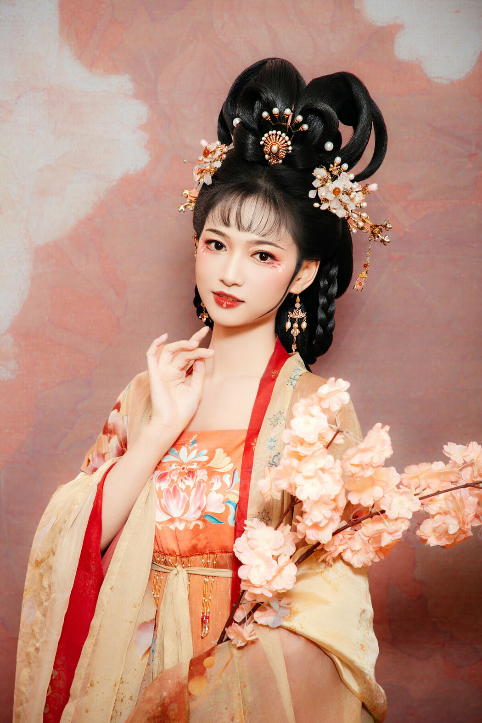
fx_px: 2068
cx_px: 241
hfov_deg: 13.3
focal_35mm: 103
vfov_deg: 19.8
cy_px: 362
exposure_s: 1/160
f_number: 5
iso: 100
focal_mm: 105
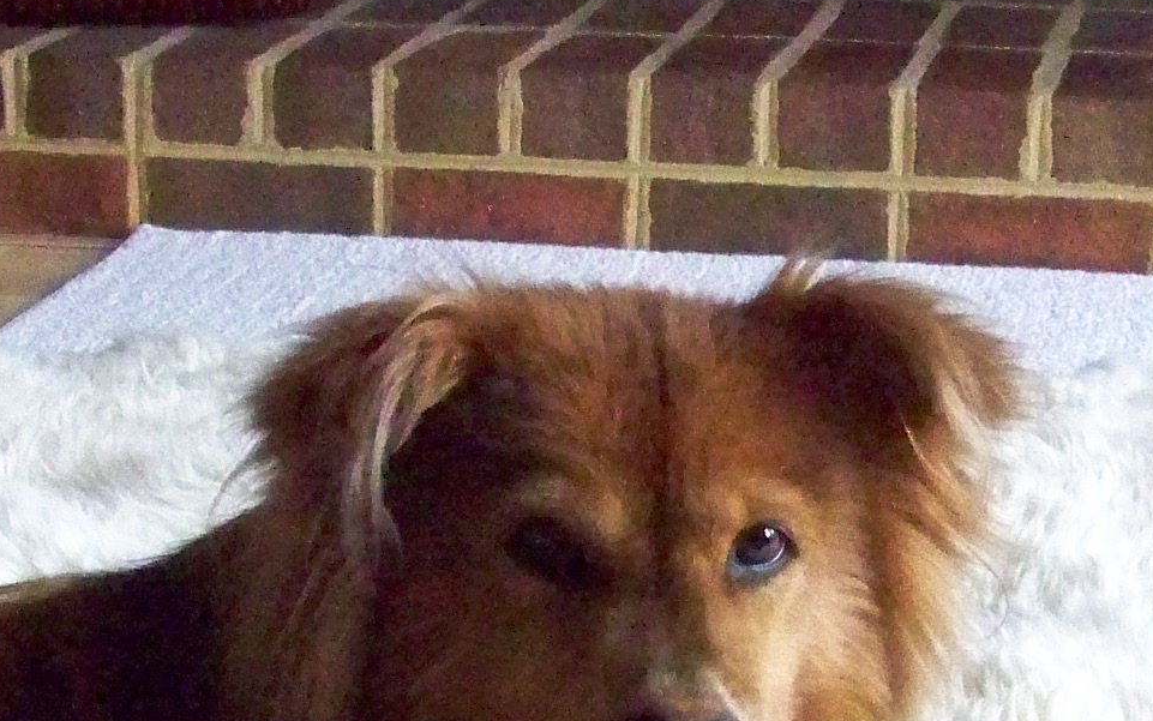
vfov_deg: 10.7
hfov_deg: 17.0
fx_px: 3834
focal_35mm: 122
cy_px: 481
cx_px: 361
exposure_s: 1/30
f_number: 2.8
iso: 1000
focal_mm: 5.85
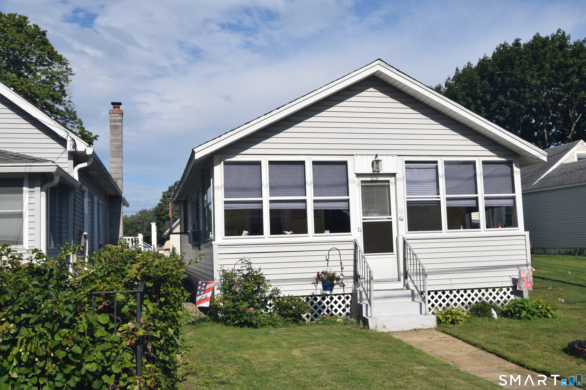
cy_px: 195
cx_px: 293
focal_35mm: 36
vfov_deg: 36.9
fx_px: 586
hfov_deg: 53.1
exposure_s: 1/400
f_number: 10
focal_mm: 24
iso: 200
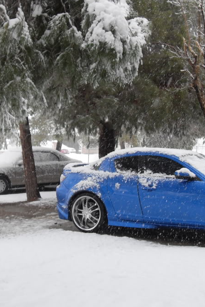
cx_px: 115
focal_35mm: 54
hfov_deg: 25.0
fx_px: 461
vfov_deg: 36.9
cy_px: 146
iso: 80
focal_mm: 6.3
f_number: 2.8
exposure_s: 1/125
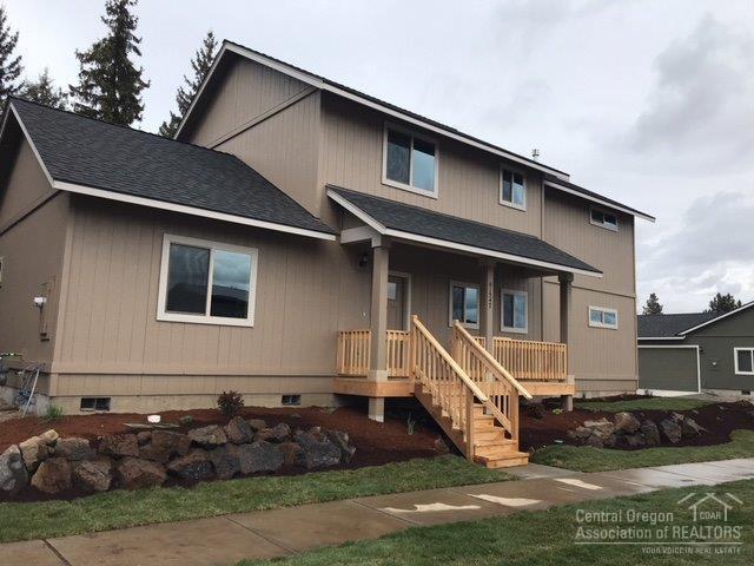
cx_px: 377
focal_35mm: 28
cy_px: 283
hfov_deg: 63.4
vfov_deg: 49.7
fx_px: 610
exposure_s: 1/1996
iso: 20
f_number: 1.8
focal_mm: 3.99
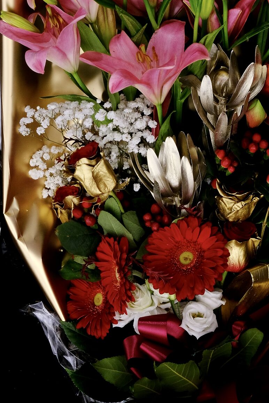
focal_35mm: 116
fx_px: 1301
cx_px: 190
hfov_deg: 11.8
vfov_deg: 17.6
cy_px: 209
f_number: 16
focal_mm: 37.6
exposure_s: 1/250
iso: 400
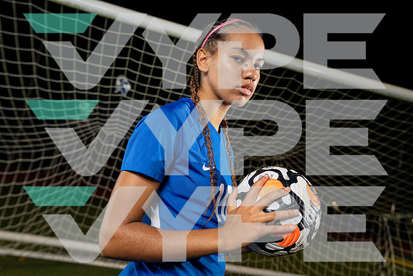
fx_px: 402
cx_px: 206
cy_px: 138
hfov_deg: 54.4
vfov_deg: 37.9
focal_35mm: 35
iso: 500
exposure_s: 1/125
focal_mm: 35
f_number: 4.5
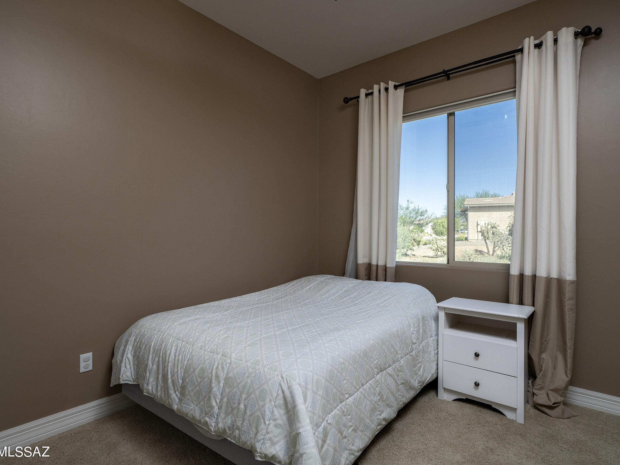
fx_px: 322
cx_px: 314
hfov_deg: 87.7
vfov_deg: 71.6
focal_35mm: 18
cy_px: 232
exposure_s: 1/125
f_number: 7.1
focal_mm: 16
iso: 200
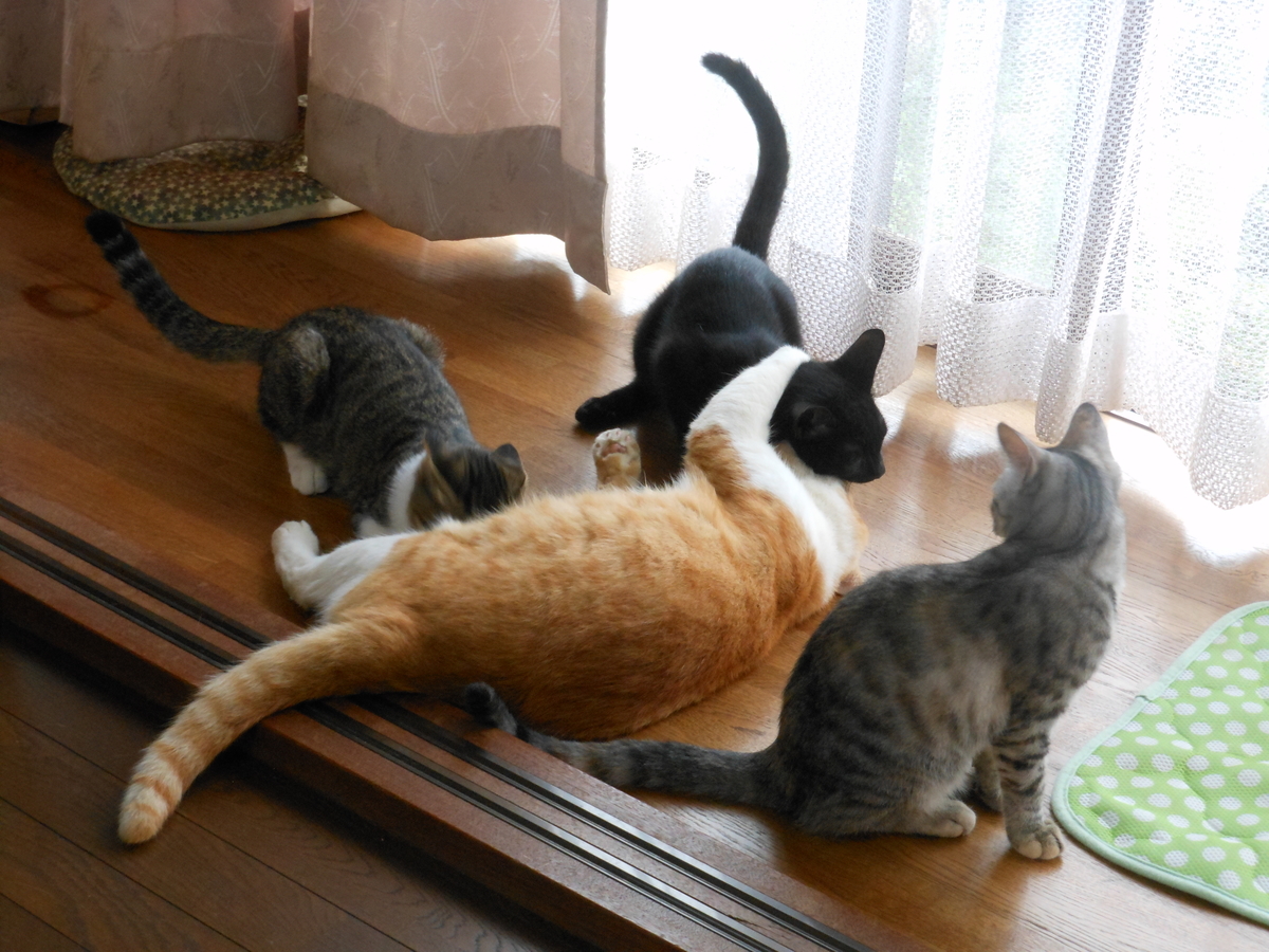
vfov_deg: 19.9
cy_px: 476
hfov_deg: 26.3
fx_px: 2713
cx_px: 634
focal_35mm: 74
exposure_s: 1/30
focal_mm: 13.2
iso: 320
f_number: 5.2
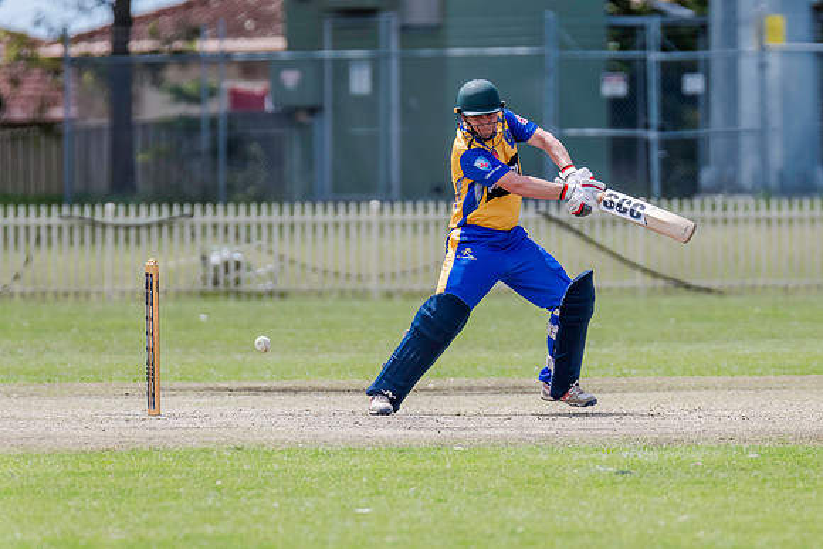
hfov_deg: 3.8
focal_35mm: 543
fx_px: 12411
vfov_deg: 2.5
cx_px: 480
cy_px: 255
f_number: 6.3
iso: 800
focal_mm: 460
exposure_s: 1/2500
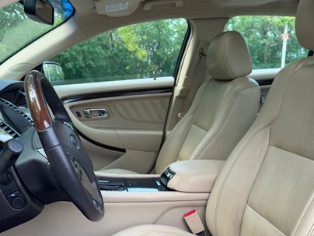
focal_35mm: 38
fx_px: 345
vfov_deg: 37.5
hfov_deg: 48.9
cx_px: 145
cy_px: 147
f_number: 1.78
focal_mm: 6.76
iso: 80
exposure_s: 1/385
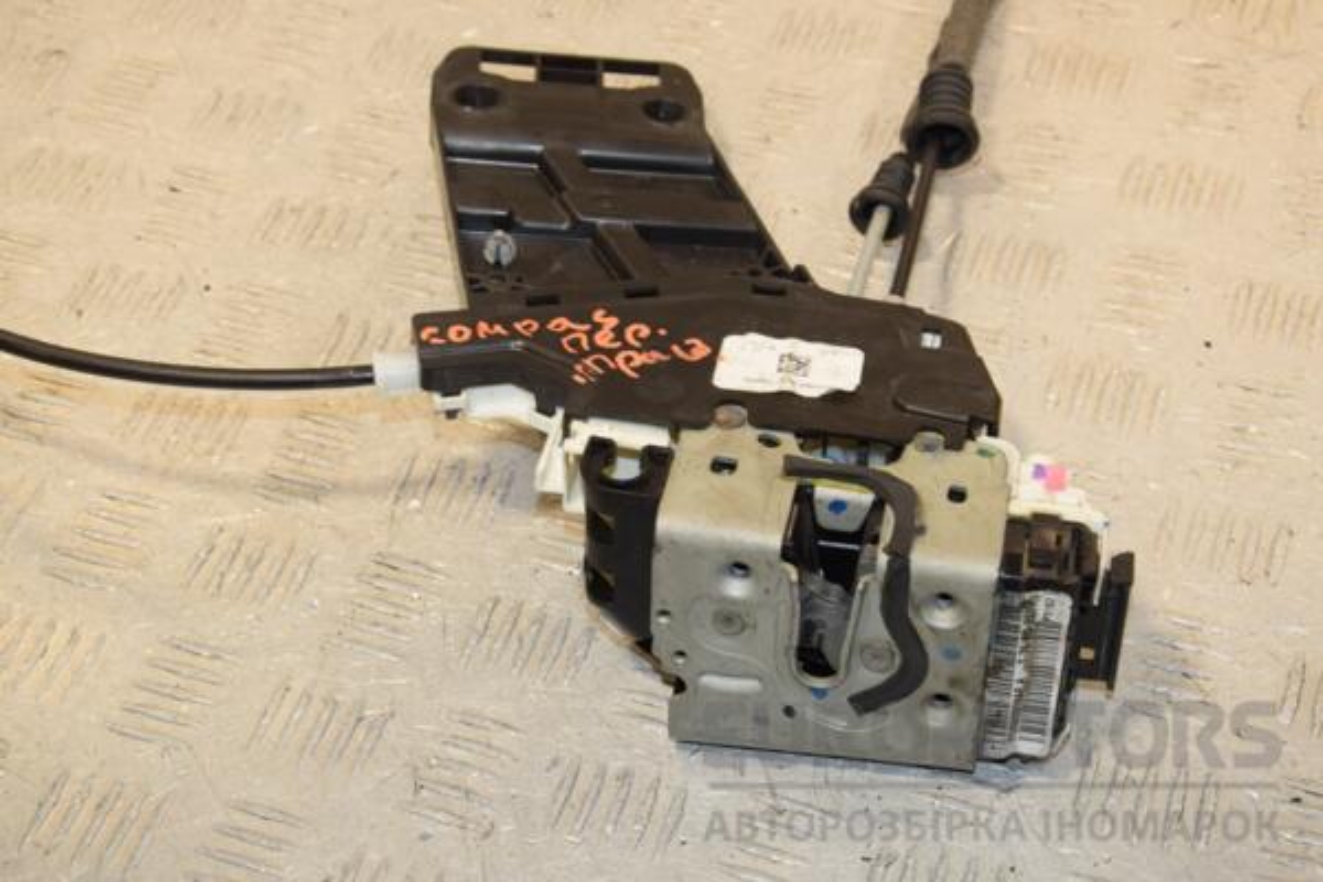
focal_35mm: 72
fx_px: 2646
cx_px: 662
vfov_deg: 18.9
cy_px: 441
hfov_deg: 28.1
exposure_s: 1/200
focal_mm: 48
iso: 800
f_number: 8
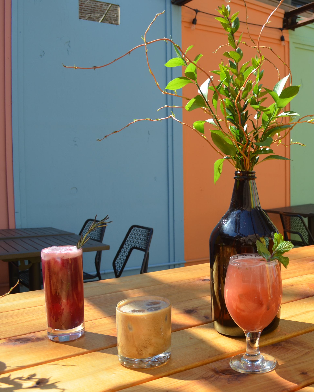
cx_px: 275
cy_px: 194
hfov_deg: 33.3
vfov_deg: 42.9
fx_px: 500
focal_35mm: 43
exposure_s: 1/250
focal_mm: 20
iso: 200
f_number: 8
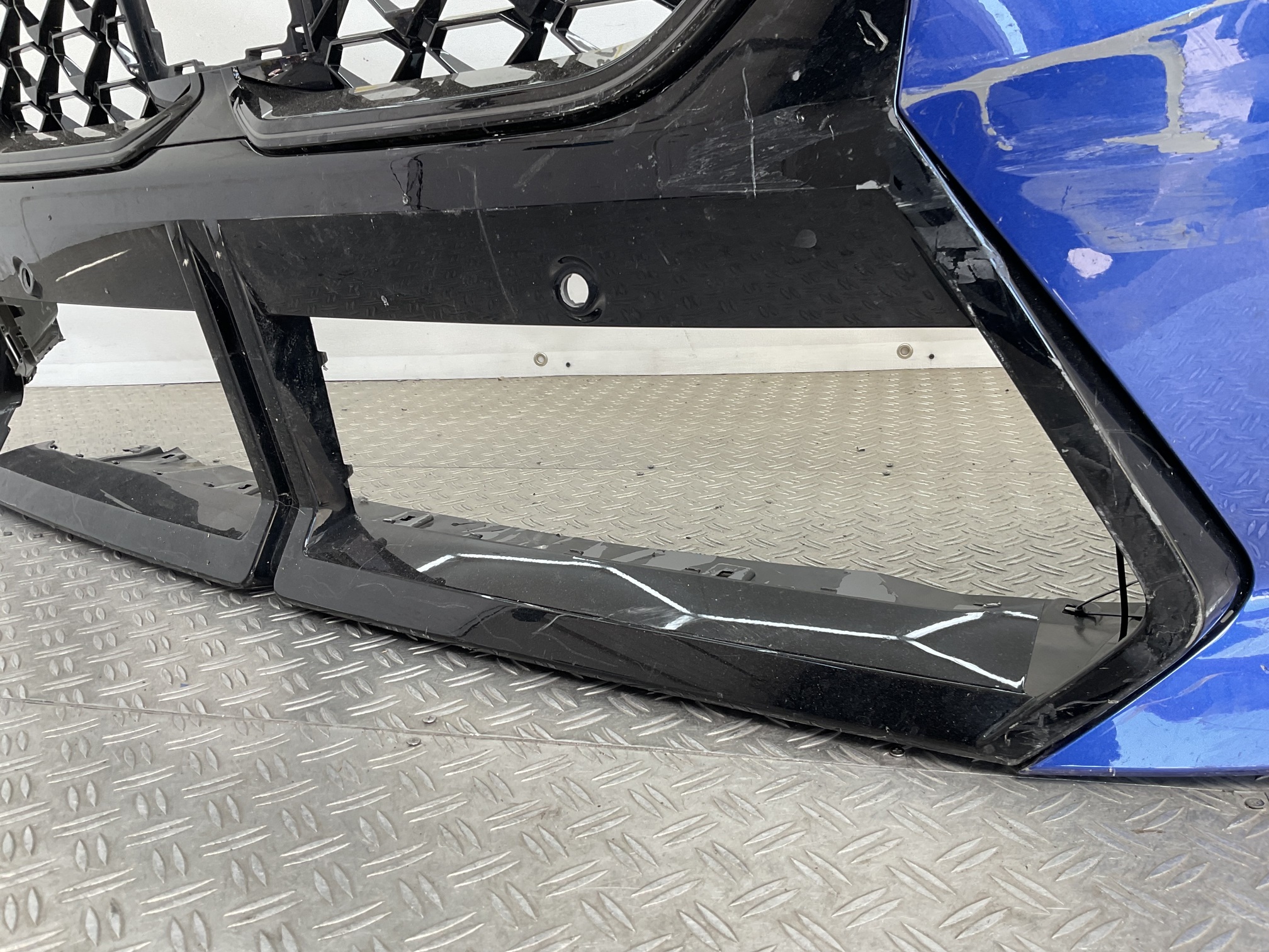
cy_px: 476
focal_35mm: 29
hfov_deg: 61.7
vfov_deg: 48.2
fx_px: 1063
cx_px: 634
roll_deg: +2.0
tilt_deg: -16.1
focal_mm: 3
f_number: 1.8
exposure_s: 1/100
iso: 25
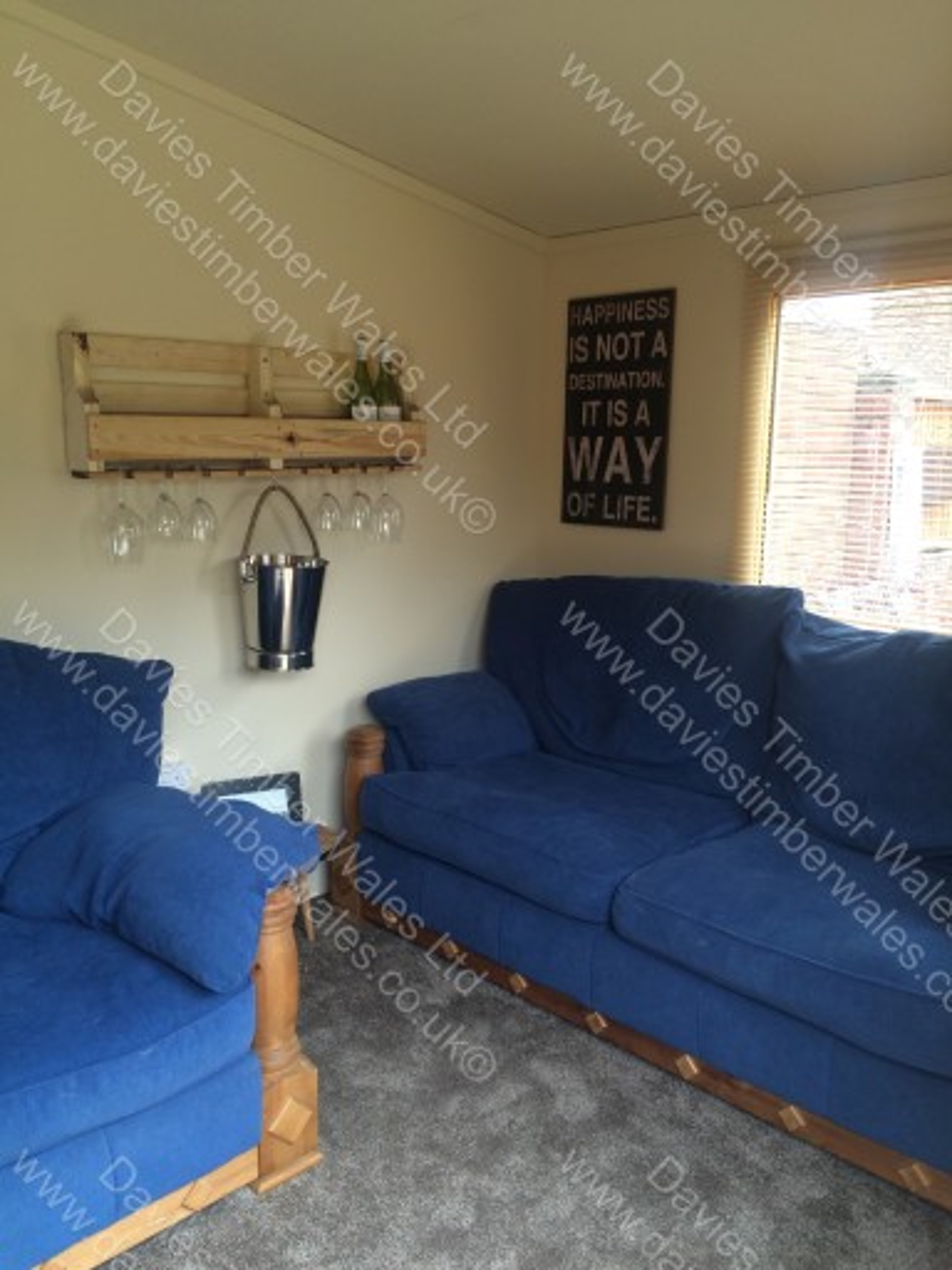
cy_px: 635
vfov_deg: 61.7
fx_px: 1063
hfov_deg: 48.2
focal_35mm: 29
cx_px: 476
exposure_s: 1/120
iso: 40
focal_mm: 4.15
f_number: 2.2
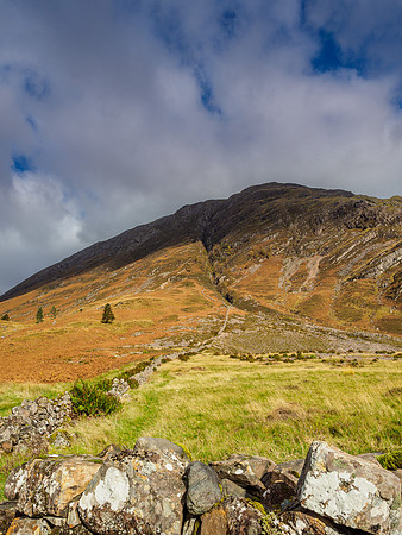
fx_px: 371
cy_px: 268
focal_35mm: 24
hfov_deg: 56.9
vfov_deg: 71.6
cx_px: 201
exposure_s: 1/125
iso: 200
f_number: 7.1
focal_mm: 12
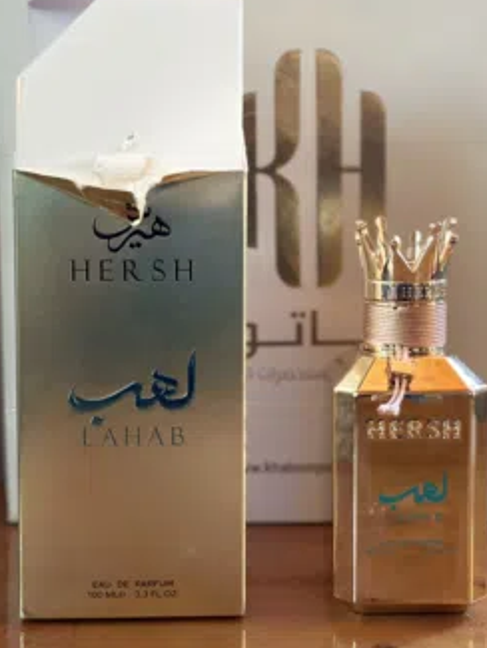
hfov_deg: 22.9
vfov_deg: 30.2
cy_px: 287
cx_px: 263
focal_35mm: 64
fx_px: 1200
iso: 250
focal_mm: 6
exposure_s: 1/40
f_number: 2
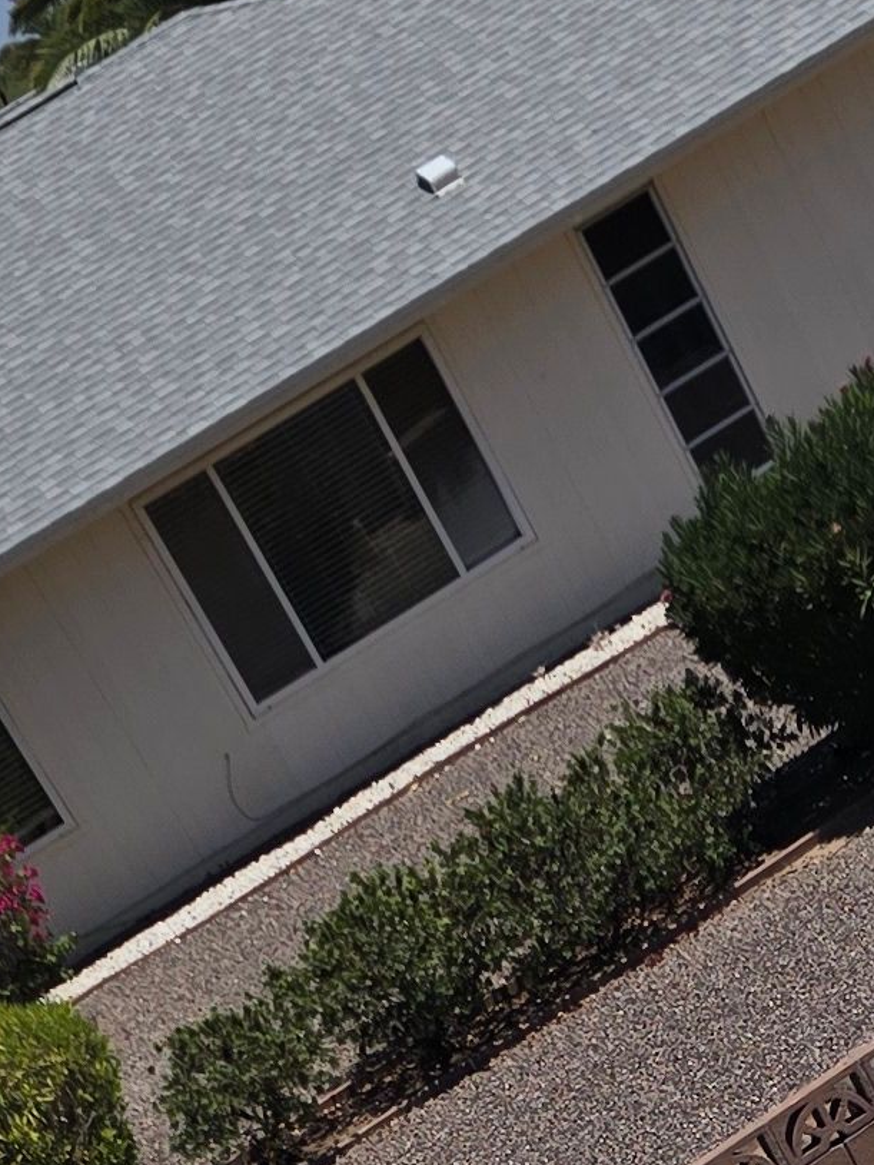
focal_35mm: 113
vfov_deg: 14.1
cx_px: 1126
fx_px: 3802
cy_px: 2455
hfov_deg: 12.7
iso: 12
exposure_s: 1/3579
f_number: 1.7
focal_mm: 6.3
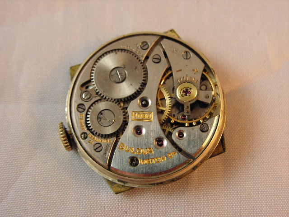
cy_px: 108
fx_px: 493
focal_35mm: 59
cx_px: 144
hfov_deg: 32.7
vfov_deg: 24.8
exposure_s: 1/40
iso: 160
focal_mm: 9.9
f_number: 3.3
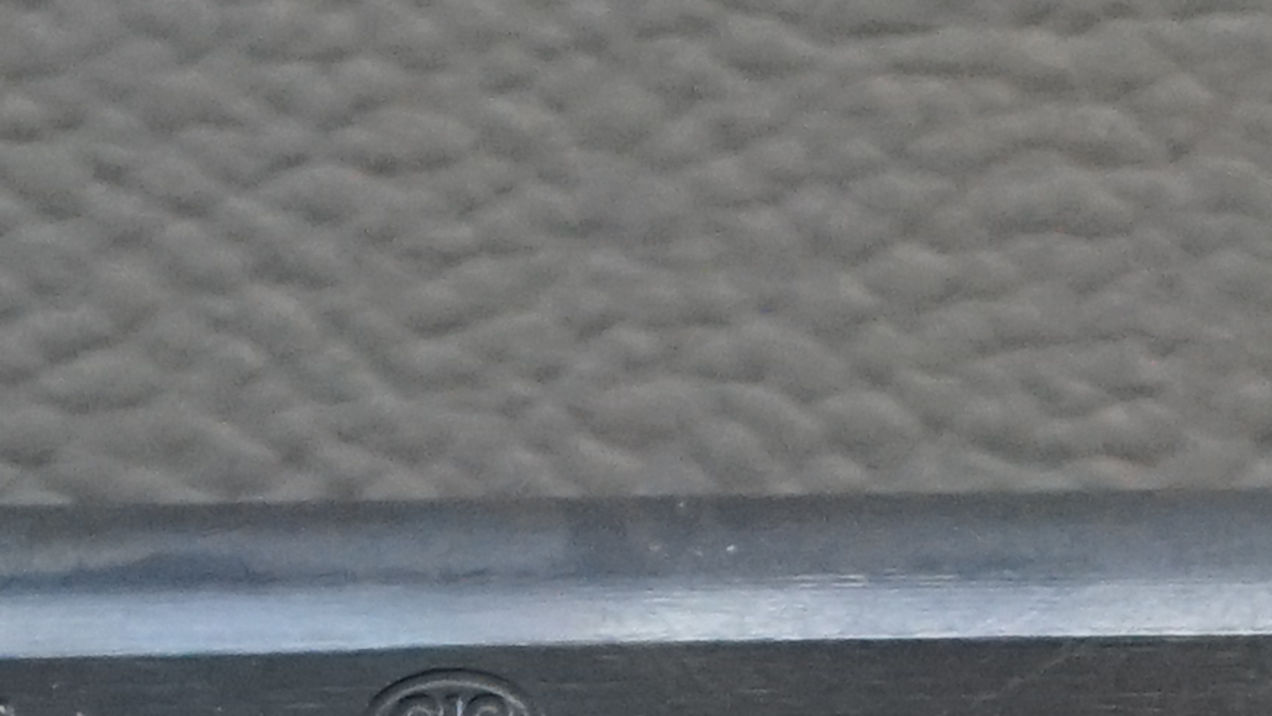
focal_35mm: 368
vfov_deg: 3.2
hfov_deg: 5.9
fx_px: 12412
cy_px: 2415
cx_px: 780
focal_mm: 51
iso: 3200
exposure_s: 1/60
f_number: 4.5
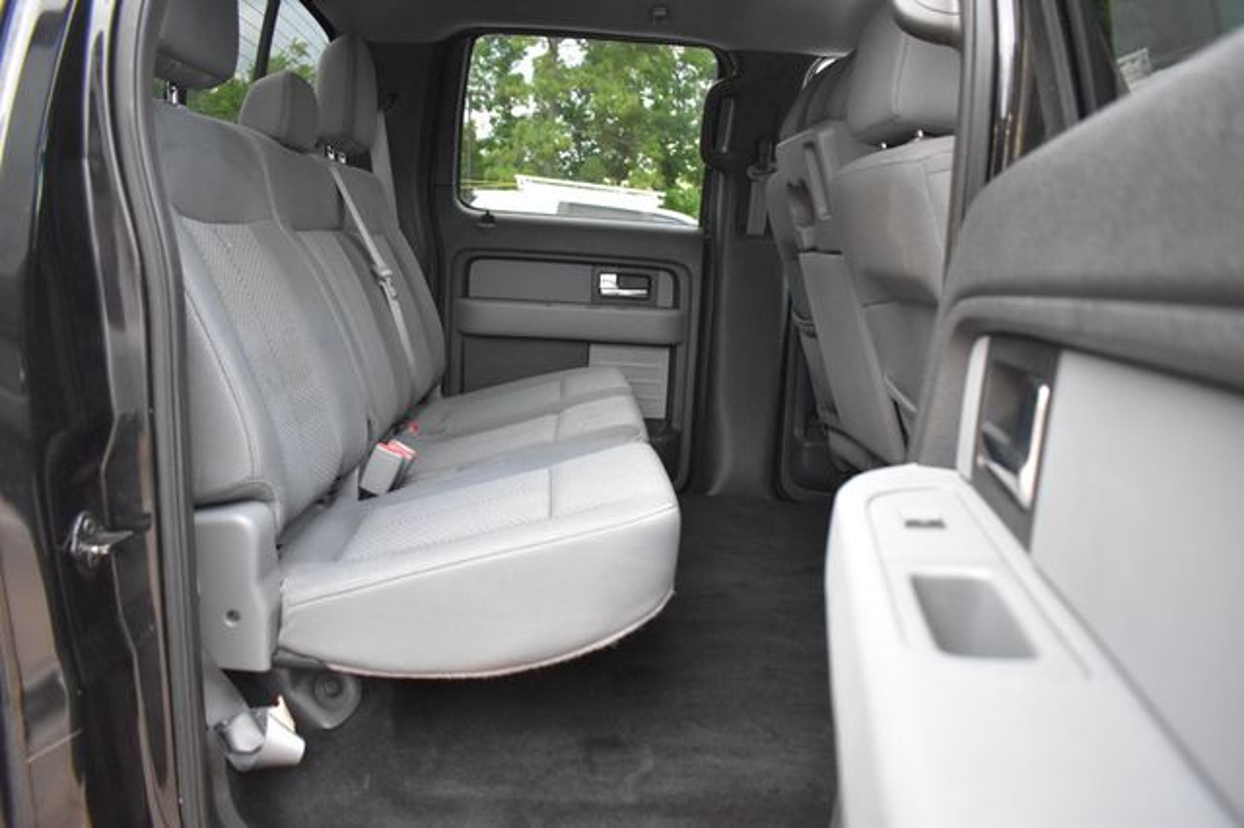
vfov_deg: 47.9
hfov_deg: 67.4
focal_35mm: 27
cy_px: 414
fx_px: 932
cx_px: 622
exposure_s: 1/60
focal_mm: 18
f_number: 3.5
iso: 3200
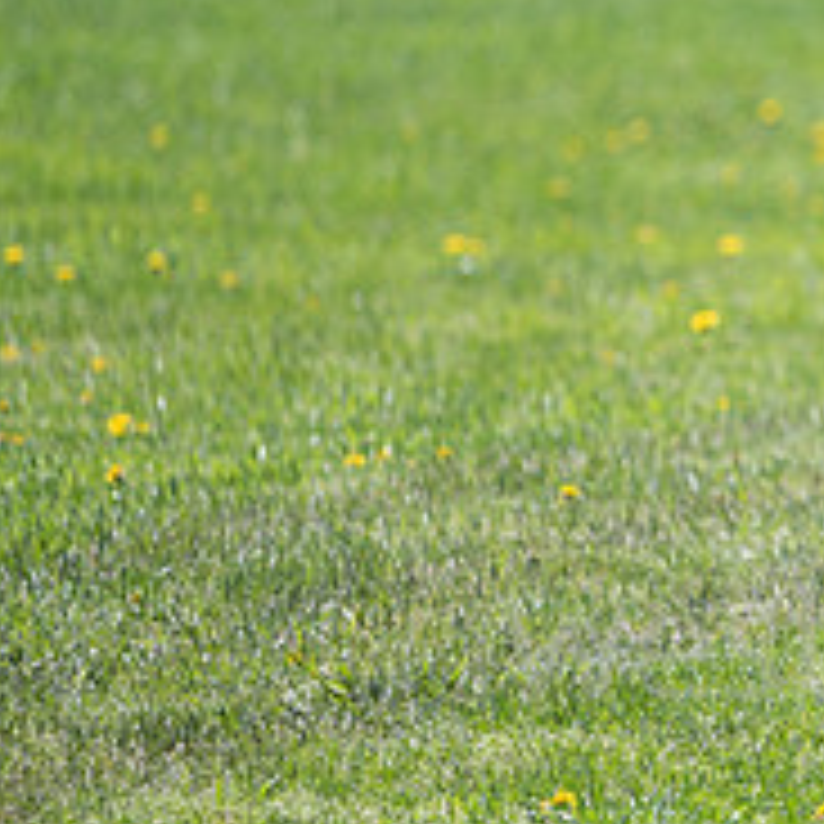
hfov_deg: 3.2
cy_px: 250
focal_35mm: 539
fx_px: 14516
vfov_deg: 3.3
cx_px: 1301
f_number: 2.8
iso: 64
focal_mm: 200
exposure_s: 1/640
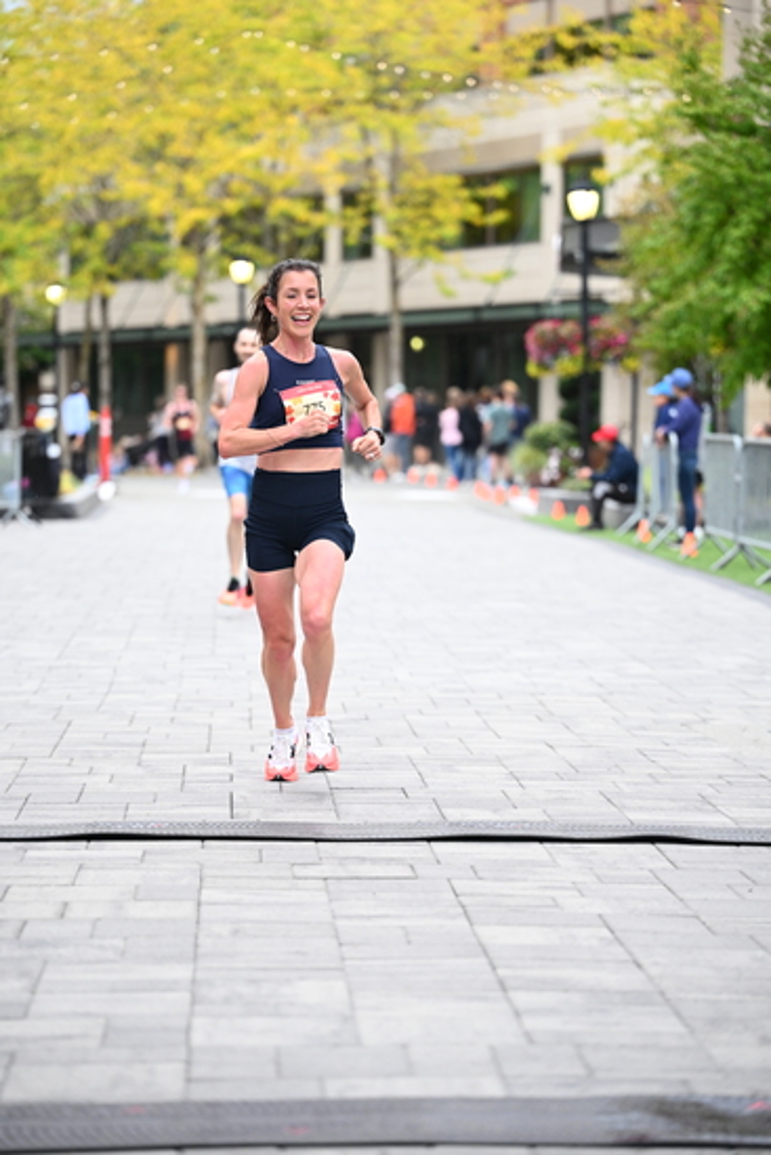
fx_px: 3531
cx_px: 386
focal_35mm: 110
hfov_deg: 12.5
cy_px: 578
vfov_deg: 18.6
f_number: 2.8
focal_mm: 110
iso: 1600
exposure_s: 1/1250
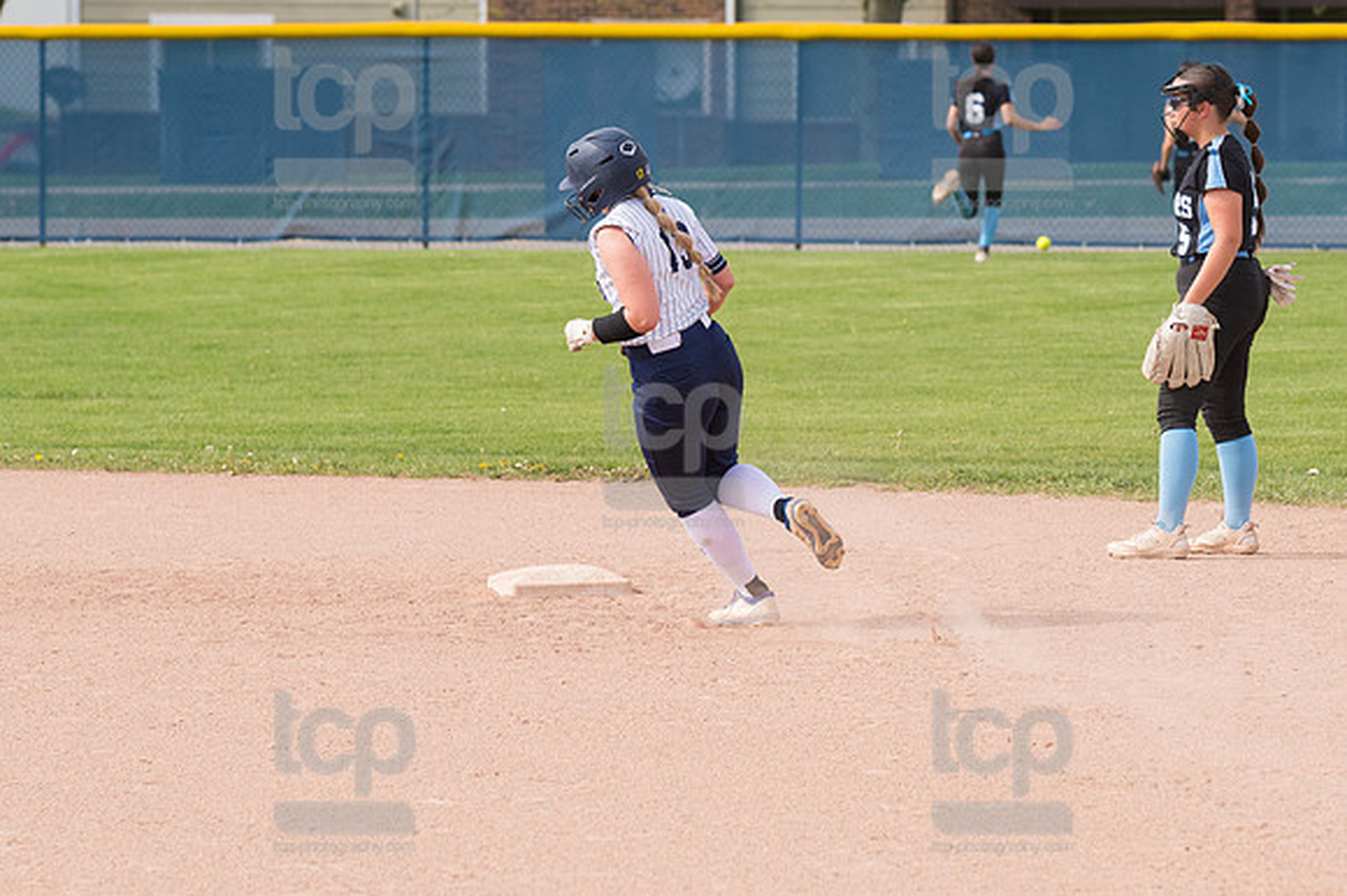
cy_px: 448
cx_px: 674
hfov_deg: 8.9
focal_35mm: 232
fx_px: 8675
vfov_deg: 5.9
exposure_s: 1/1600
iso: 400
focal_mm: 155
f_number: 5.6
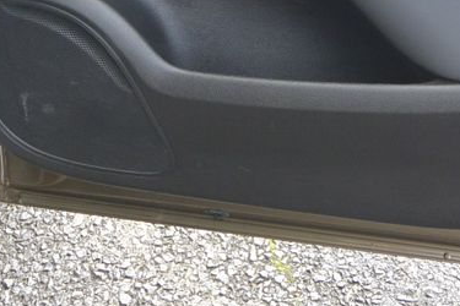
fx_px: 1048
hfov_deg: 24.5
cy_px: -83
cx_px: 341
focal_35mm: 82
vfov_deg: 15.9
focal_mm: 11.4
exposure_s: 1/160
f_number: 3.5
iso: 200
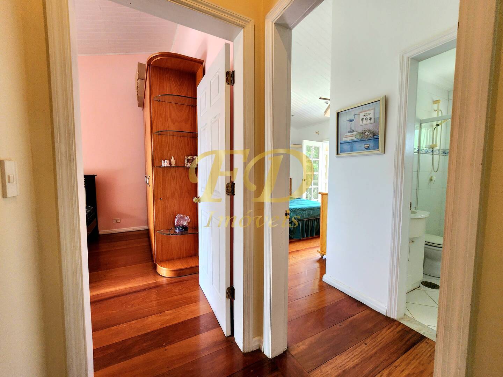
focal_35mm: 13
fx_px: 189
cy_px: 188
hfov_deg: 106.2
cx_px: 252
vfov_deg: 89.9
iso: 160
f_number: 2.2
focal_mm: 2.2
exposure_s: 1/60.2
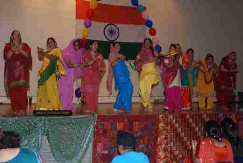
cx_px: 118
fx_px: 368
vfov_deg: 24.9
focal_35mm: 55
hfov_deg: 36.5
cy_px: 79
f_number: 4.2
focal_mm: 35
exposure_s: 1/60
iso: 220
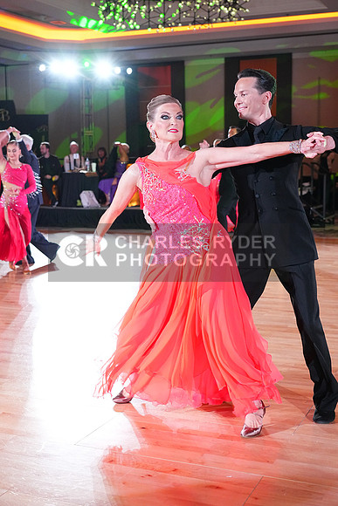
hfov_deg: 28.1
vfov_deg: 41.1
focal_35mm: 48
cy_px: 253
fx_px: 676
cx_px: 169
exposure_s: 1/400
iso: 5000
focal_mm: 48
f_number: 4
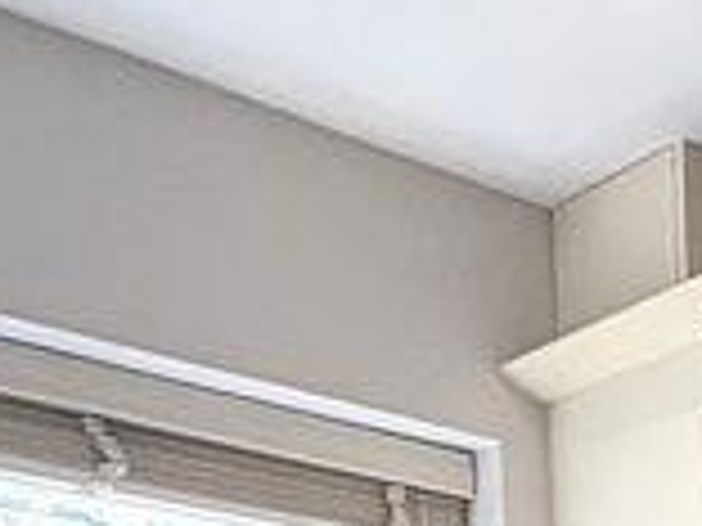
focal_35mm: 92
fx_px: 1866
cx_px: 873
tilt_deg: -7.6
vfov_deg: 12.5
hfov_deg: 19.8
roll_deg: +1.3
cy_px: 1277
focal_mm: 2.22
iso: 80
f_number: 2.2
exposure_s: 1/100
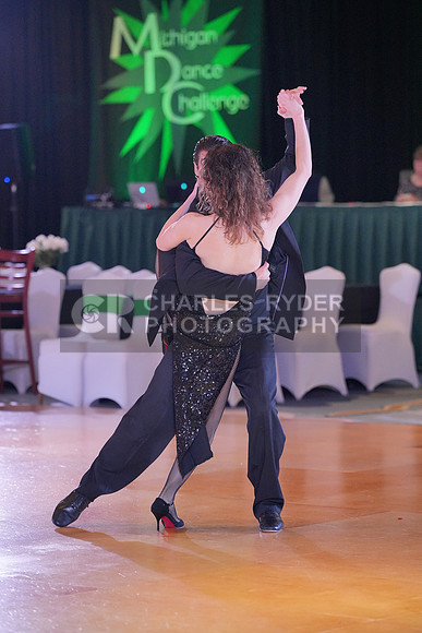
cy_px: 316
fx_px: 2548
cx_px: 211
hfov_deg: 9.5
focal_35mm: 145
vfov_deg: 14.2
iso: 5000
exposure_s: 1/500
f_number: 3.5
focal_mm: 145
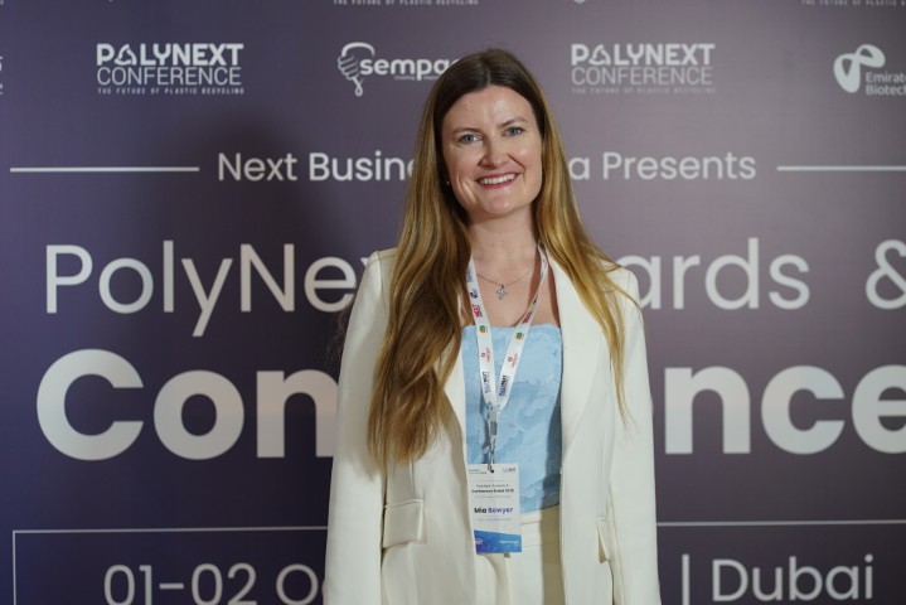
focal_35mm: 85
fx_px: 2140
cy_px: 302
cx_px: 453
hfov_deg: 23.9
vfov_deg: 16.1
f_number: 4
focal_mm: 85
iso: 800
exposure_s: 1/160
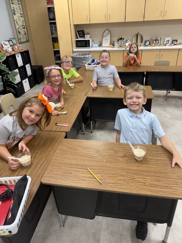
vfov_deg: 71.6
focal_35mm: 24
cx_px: 91
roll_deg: +2.8
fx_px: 168
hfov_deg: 56.8
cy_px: 122
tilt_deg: -30.6
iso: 200
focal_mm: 6.76
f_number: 1.78
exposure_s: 1/120
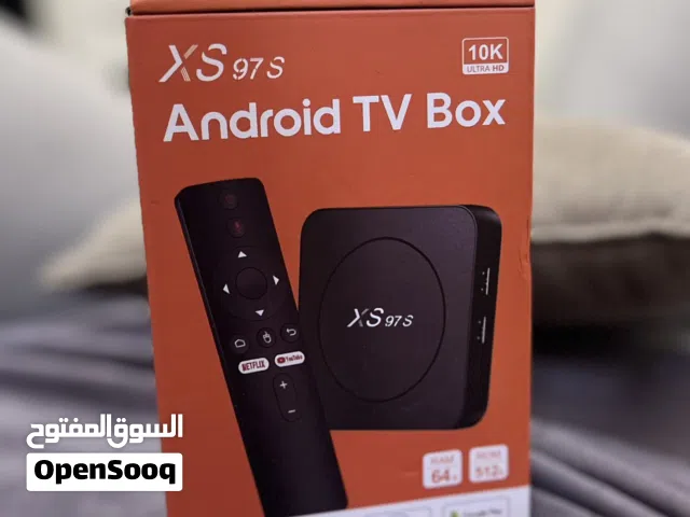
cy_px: 258
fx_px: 518
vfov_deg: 53.1
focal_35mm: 26
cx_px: 345
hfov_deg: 67.3
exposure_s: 1/50
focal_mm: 5.1
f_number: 1.6
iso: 320
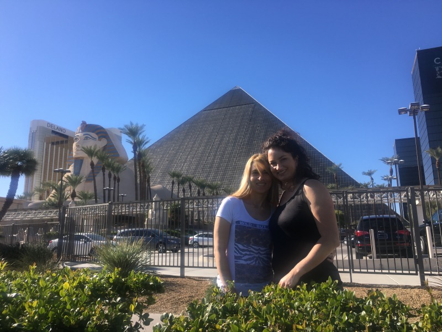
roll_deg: +1.1
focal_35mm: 29
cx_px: 221
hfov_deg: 61.7
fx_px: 370
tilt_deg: +11.8
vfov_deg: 48.2
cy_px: 166
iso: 25
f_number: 2.2
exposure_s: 1/1054
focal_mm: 4.15
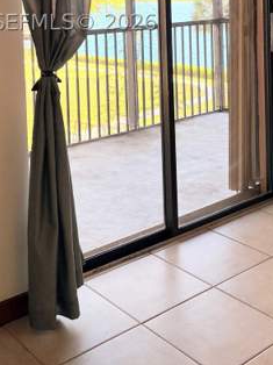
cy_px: 22
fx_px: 558
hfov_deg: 27.5
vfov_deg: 33.8
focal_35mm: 53
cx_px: 129
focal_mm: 5.96
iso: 40
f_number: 1.6
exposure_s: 1/192
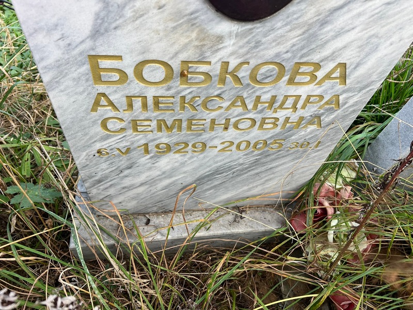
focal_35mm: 26
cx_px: 206
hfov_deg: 67.3
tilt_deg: -53.4
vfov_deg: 53.1
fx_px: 310
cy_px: 155
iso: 50
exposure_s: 1/427
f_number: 1.5
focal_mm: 5.7
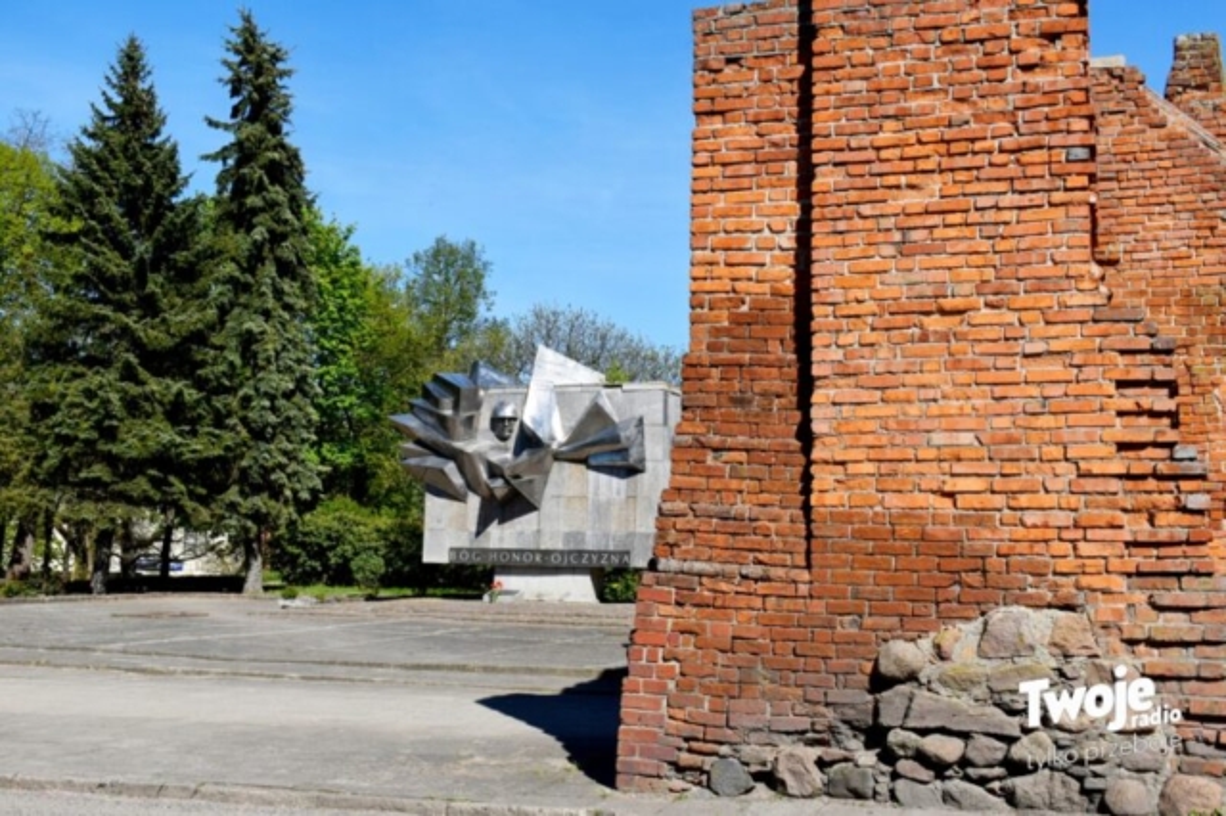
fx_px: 1430
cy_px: 408
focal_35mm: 42
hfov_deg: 46.4
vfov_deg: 31.9
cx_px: 613
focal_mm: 28
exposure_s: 1/2000
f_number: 8
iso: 360
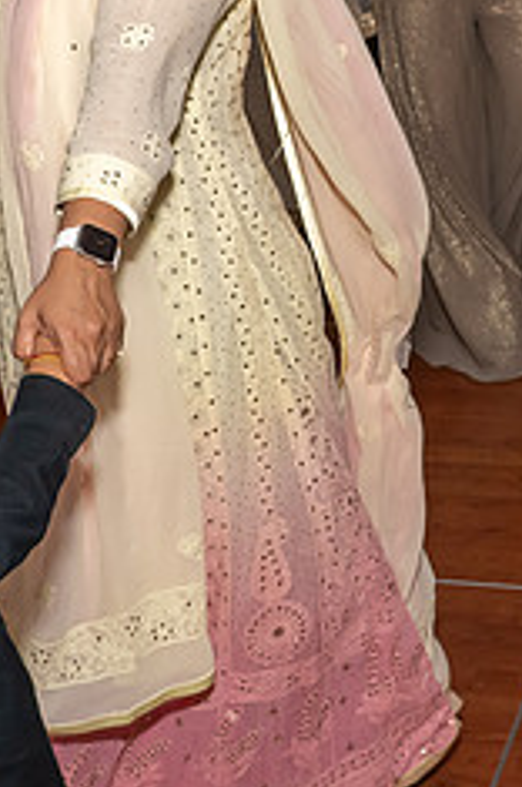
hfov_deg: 17.0
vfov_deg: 25.0
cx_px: 287
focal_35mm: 80
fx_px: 1745
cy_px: 173
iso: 640
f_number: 8
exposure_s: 1/250
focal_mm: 17
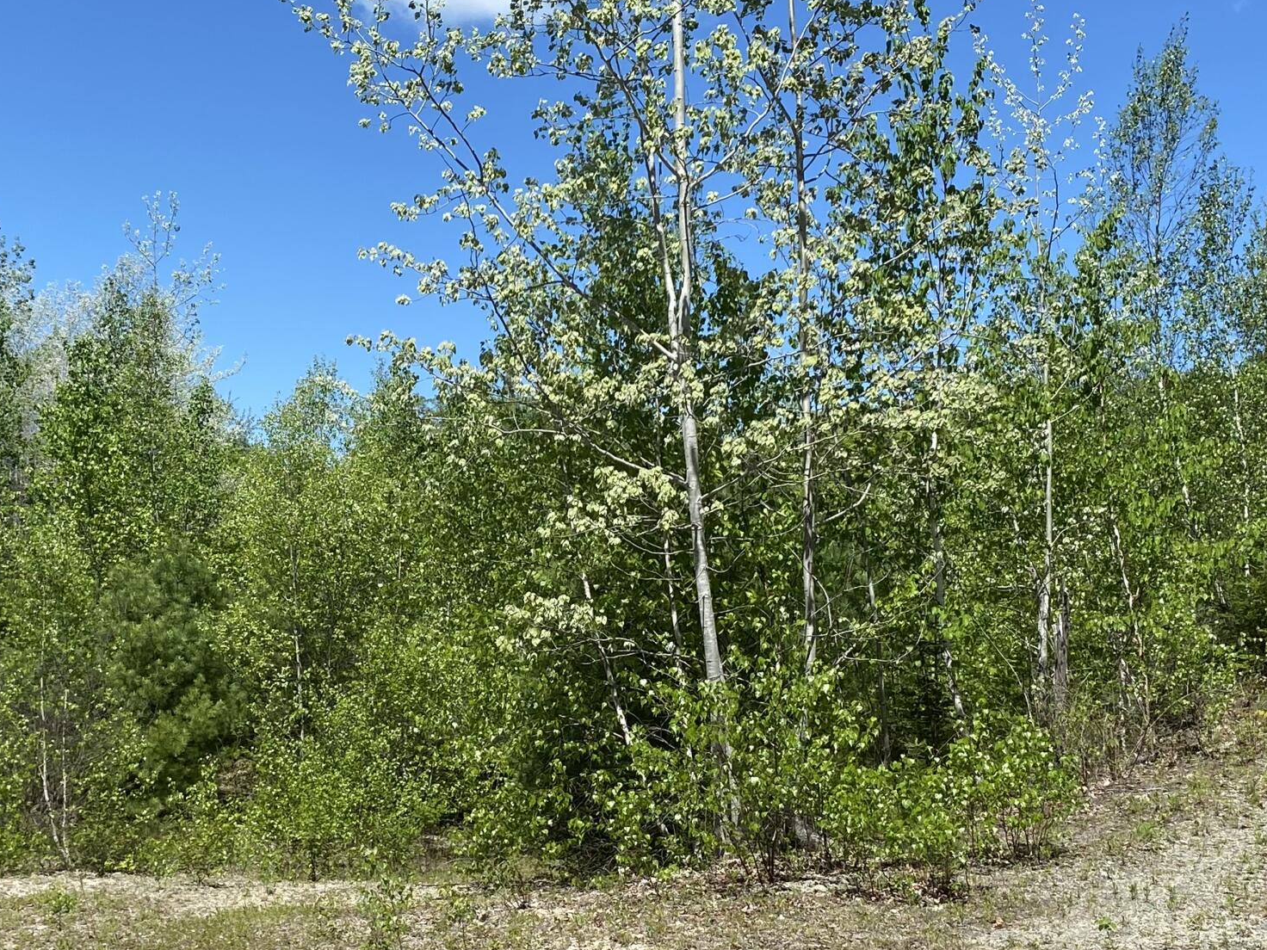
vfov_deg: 27.5
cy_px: 559
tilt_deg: +1.3
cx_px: 577
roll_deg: -2.4
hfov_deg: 36.1
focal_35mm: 53
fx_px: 1940
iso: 32
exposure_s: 1/2463
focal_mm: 4.25
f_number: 1.8
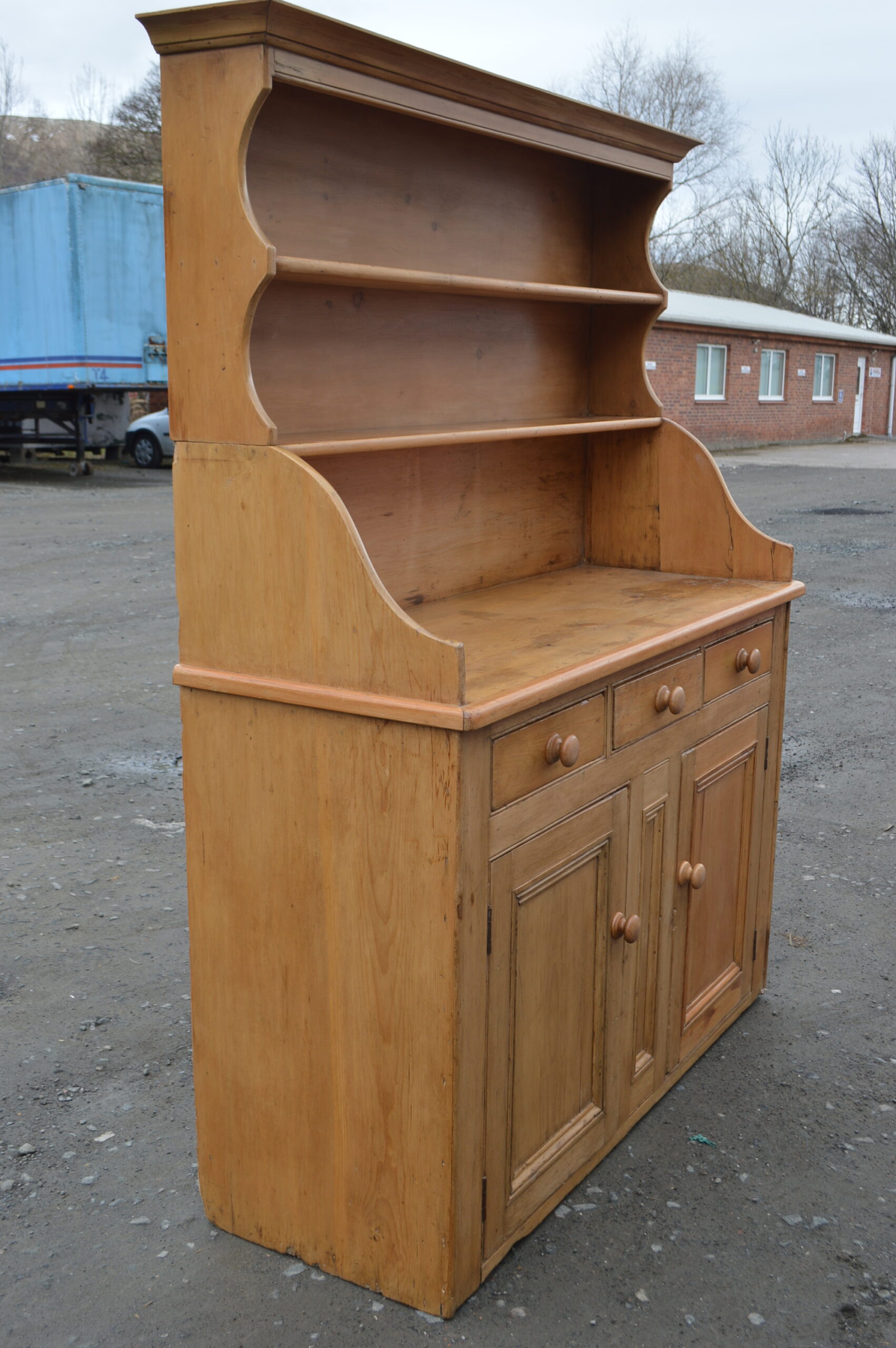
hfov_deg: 34.1
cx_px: 448
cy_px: 674
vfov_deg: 49.6
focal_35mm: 39
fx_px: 1459
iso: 100
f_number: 6.3
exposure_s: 1/100
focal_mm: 26
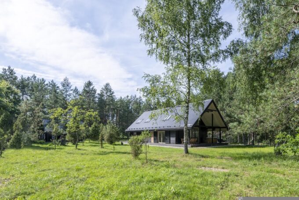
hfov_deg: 104.3
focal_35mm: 14
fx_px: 116
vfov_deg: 81.2
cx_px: 150
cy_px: 100
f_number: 11
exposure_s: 1/100
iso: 50
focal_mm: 14
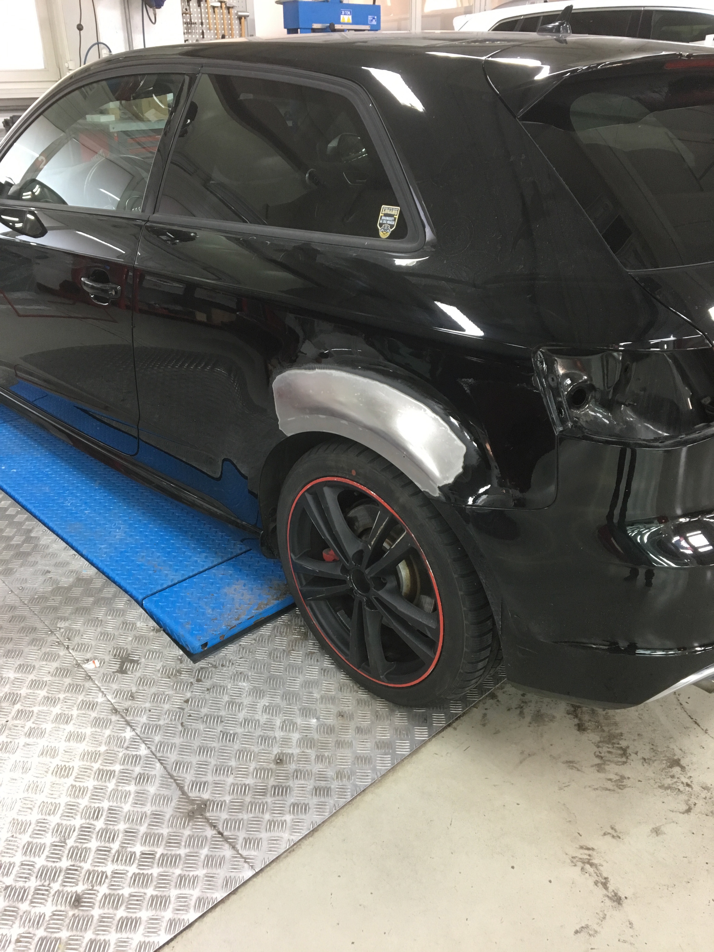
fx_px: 798
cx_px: 357
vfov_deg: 61.7
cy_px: 476
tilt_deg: -27.7
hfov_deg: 48.2
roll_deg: +0.3
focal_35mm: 29
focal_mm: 4.15
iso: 160
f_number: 2.2
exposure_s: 1/33
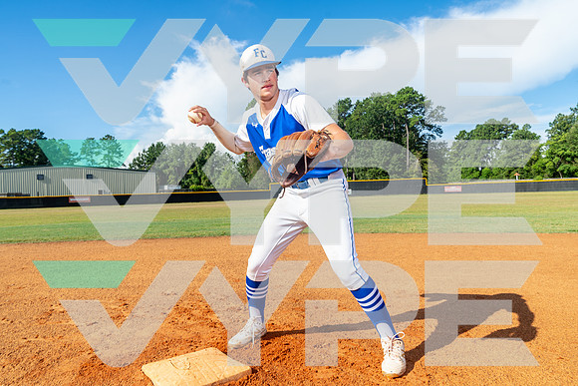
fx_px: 418
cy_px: 193
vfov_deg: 49.6
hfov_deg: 69.4
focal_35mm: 26
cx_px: 289
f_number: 9
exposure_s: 1/125
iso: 100
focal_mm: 26
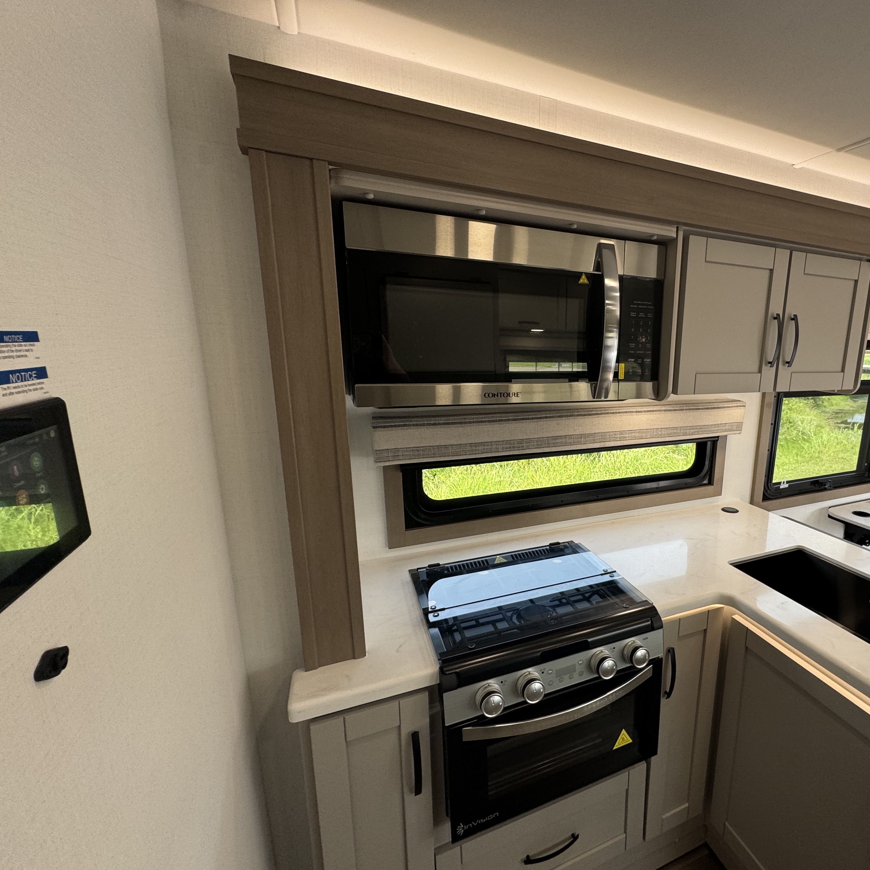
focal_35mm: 17
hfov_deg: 81.3
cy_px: 444
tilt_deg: -12.4
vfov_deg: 84.0
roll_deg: +0.0
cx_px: 576
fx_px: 483
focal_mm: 2.22
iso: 80
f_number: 2.2
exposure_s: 1/99
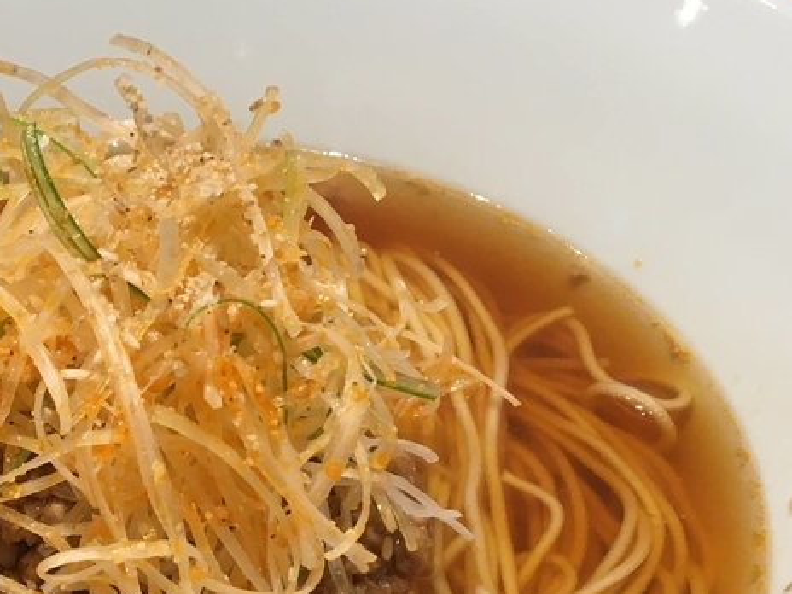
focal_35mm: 75
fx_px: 1716
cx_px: 191
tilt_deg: -45.5
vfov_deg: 19.4
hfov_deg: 25.7
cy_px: 510
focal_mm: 4.15
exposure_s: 1/30
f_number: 2.2
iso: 25
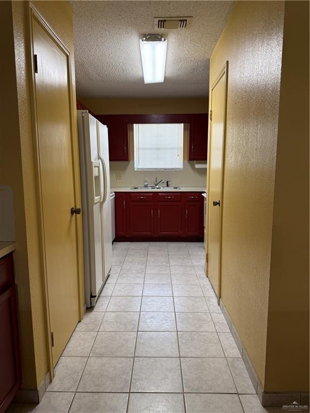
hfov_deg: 56.8
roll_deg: +1.5
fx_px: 287
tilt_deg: -7.9
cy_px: 206
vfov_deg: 71.6
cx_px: 155
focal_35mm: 24
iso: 100
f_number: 1.78
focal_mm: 6.76
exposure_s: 1/60
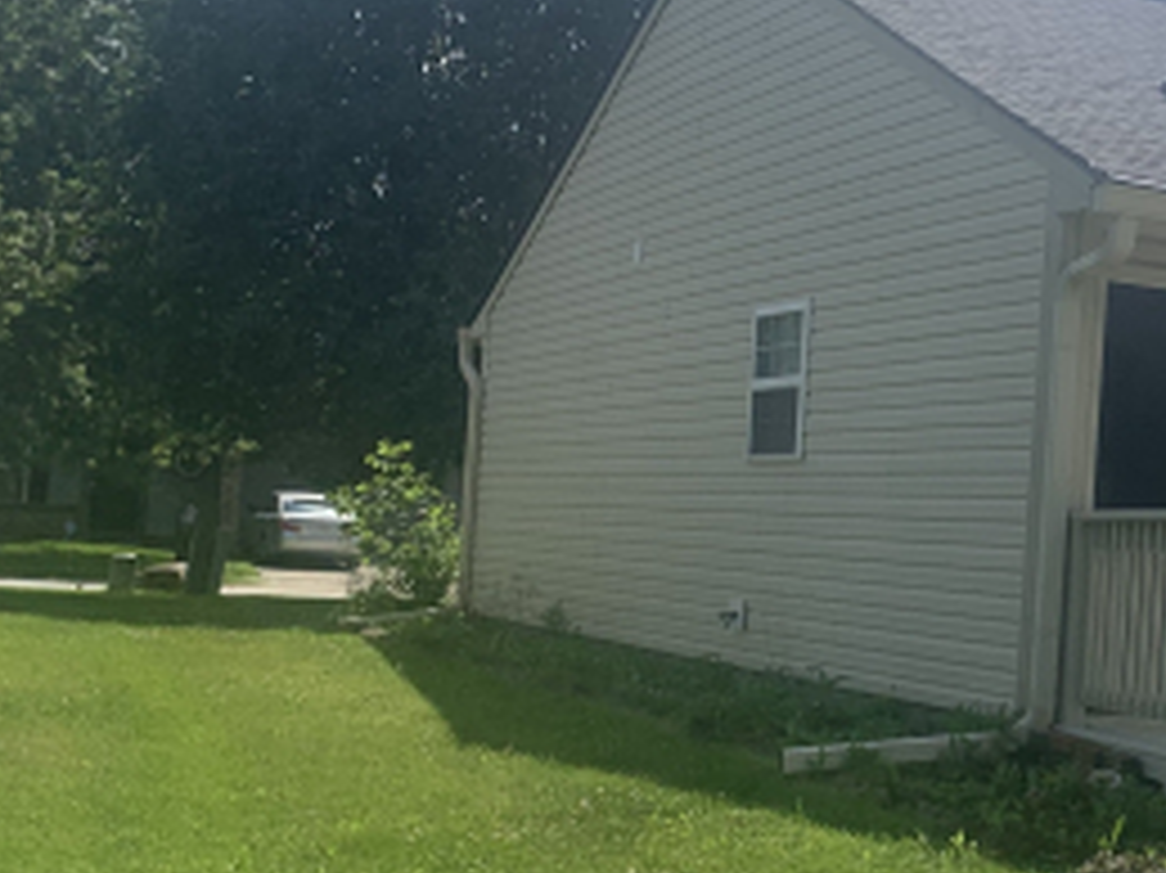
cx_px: 1438
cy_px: 513
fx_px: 2256
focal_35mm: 67
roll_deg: -5.7
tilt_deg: +0.8
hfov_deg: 25.6
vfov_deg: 21.9
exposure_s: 1/4902
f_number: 1.8
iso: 25
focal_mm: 4.25
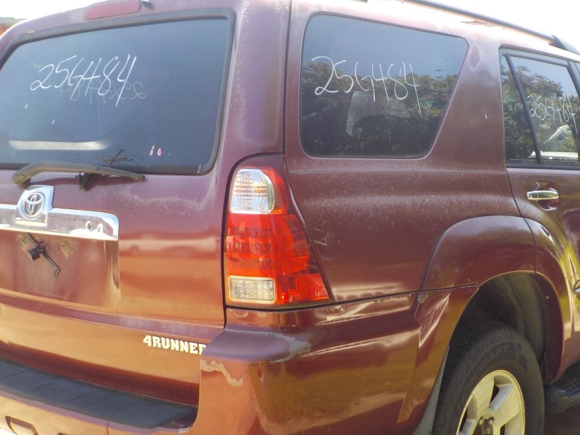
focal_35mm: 46
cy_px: 249
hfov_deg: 40.4
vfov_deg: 31.5
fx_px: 771
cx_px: 411
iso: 125
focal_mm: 4.1
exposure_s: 1/250
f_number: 3.3
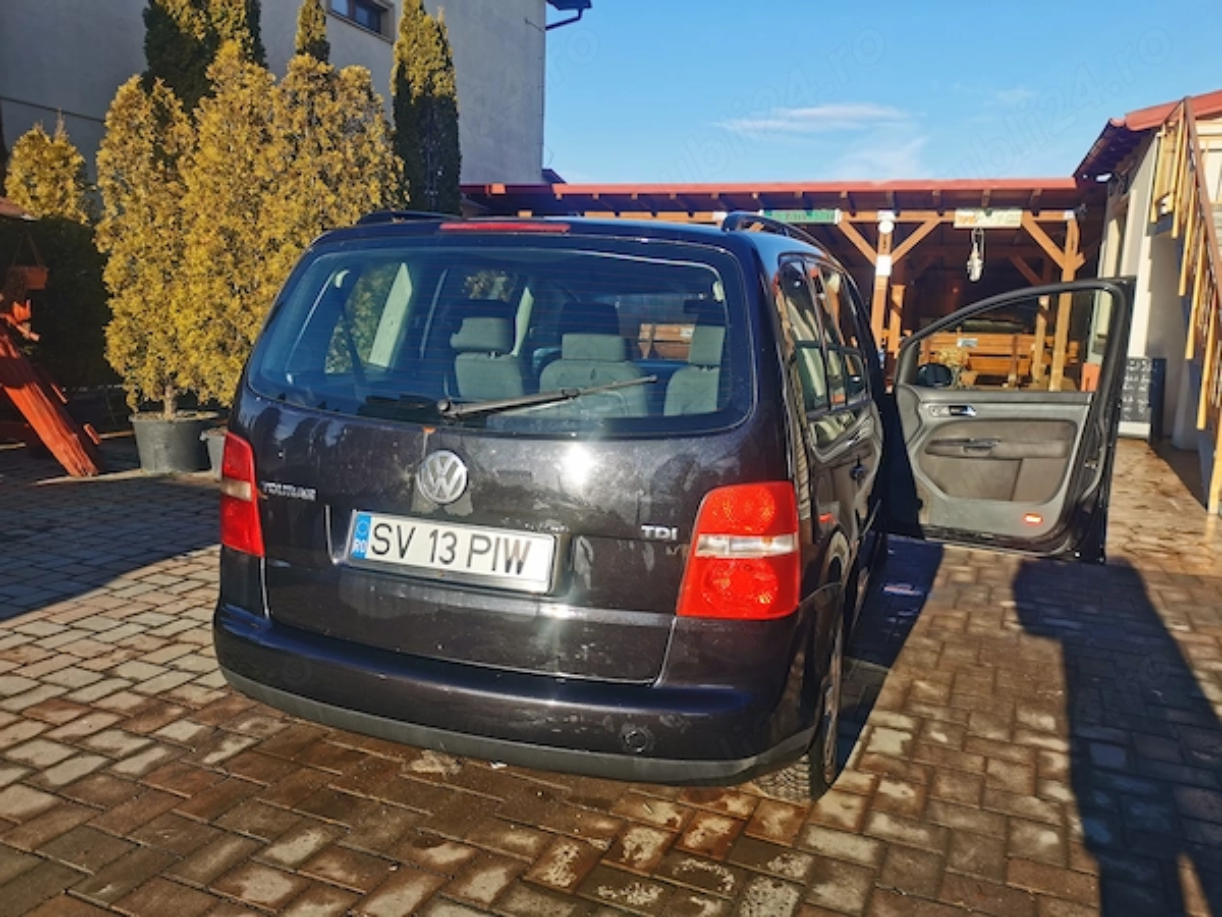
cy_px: 458
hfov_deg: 65.3
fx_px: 953
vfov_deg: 51.4
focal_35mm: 27
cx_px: 611
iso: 50
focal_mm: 5.58
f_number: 1.8
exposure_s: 1/2105
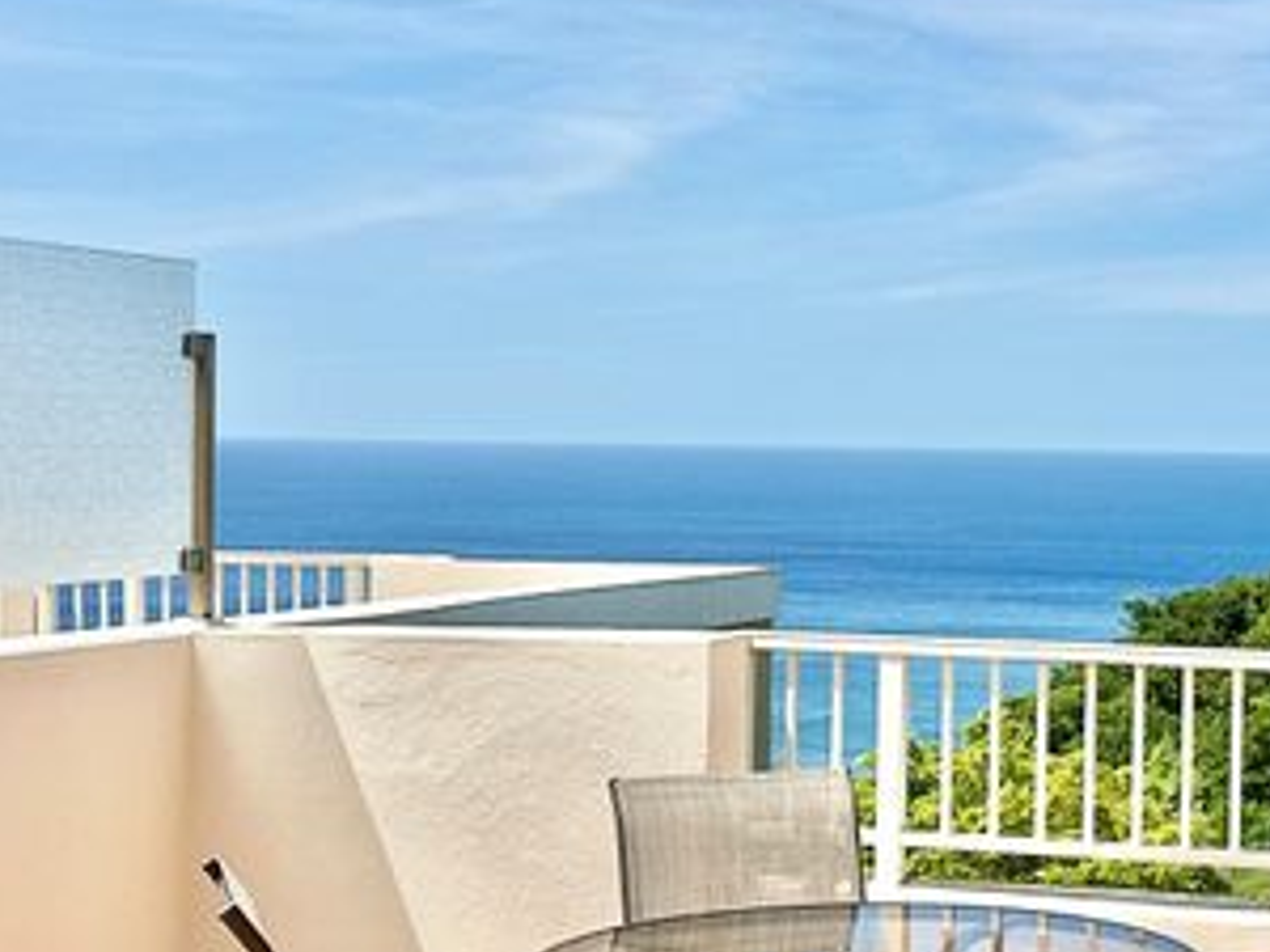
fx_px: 2935
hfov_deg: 24.2
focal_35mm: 80
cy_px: 527
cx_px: 944
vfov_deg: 18.4
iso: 64
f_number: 1.78
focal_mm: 6.86
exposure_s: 1/7092
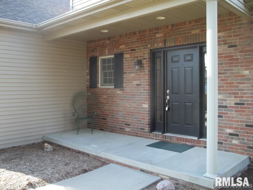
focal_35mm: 33
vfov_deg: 42.9
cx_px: 126
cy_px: 95
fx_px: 241
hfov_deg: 55.4
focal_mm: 5.9
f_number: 3.3
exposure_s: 1/80
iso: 64
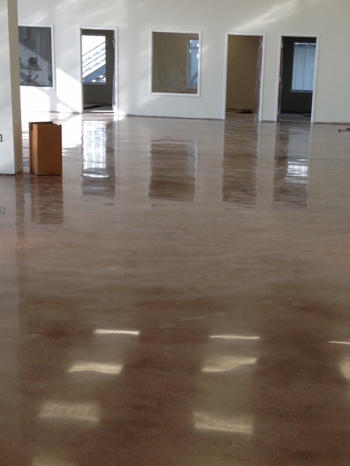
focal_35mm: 62
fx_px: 836
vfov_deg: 31.2
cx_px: 212
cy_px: 253
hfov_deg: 23.6
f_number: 2.4
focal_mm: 4.28
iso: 50
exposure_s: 1/126
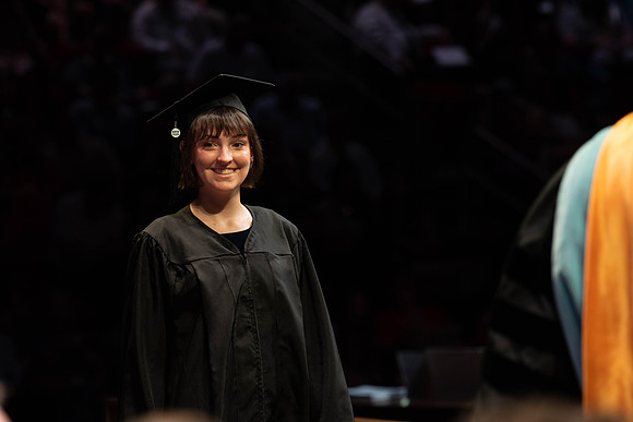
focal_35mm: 219
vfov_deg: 6.3
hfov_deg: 9.4
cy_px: 191
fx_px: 3845
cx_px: 287
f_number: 4.5
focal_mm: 200
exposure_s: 1/320
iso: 1600
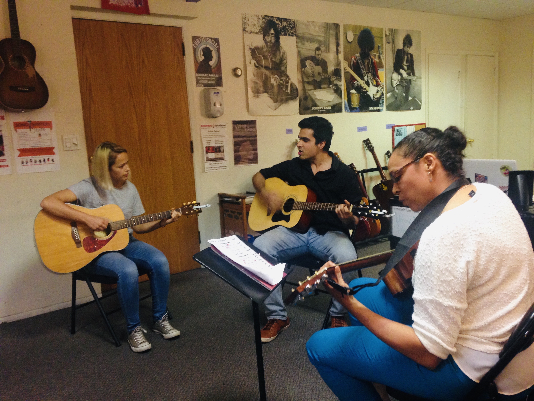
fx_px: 509
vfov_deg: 42.9
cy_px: 200
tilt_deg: -8.9
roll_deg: +3.8
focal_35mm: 33
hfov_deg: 55.4
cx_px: 267
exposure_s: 1/20
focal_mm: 4.12
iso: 200
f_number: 2.4
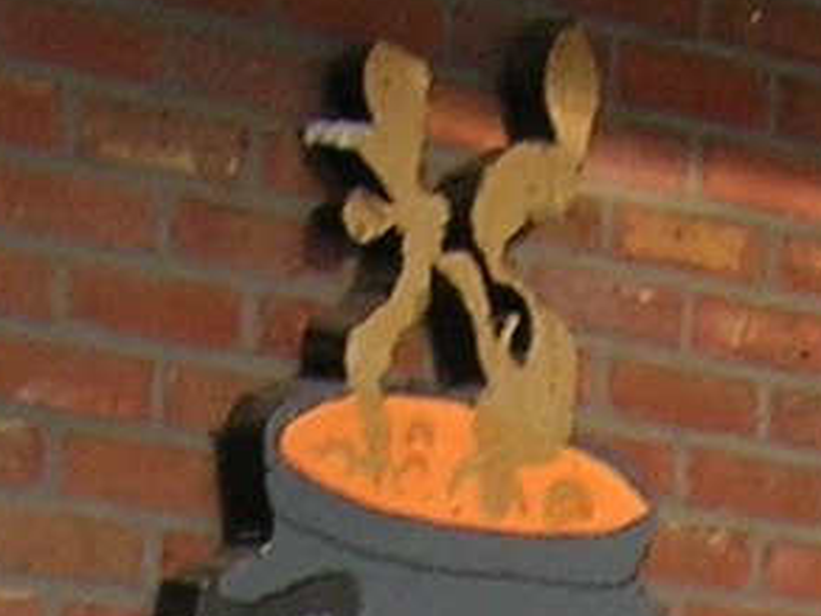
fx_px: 6309
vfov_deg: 5.3
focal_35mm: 266
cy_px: 1823
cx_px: 770
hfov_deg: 7.4
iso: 50
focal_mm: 5.7
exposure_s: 1/30
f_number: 2.9
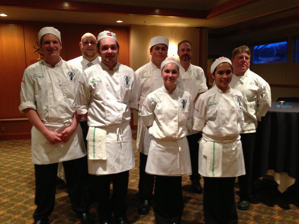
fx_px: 285
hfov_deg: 55.4
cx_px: 150
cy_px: 112
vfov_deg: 42.9
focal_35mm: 33
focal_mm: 4.13
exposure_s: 1/20
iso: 400
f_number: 2.4
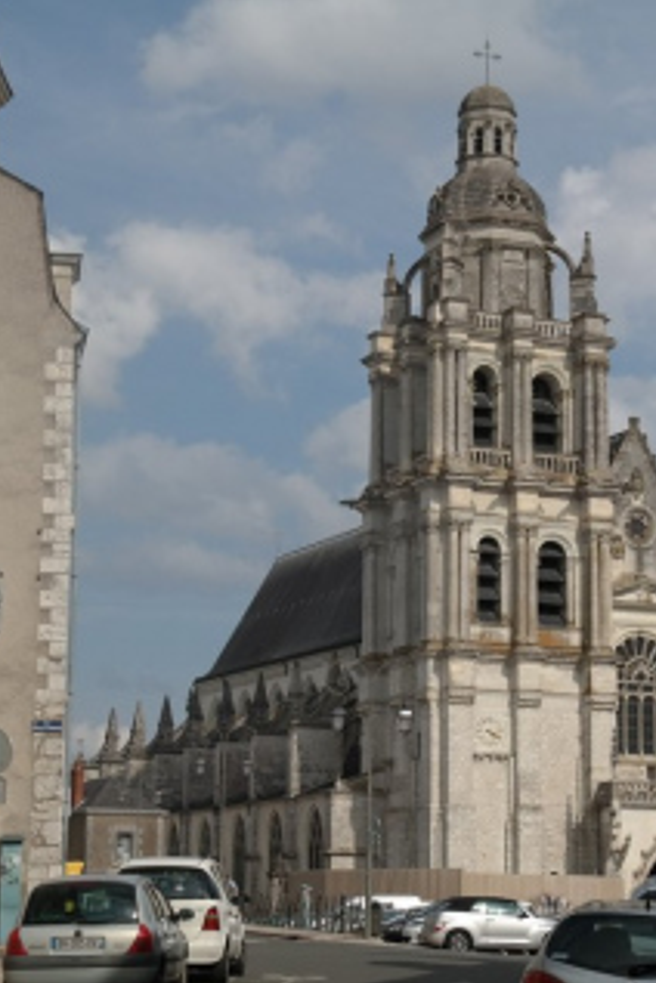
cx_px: 433
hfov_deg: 17.0
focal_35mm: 80
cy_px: 492
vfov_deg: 25.4
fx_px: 2186
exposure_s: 1/400
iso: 100
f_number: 8
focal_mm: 35
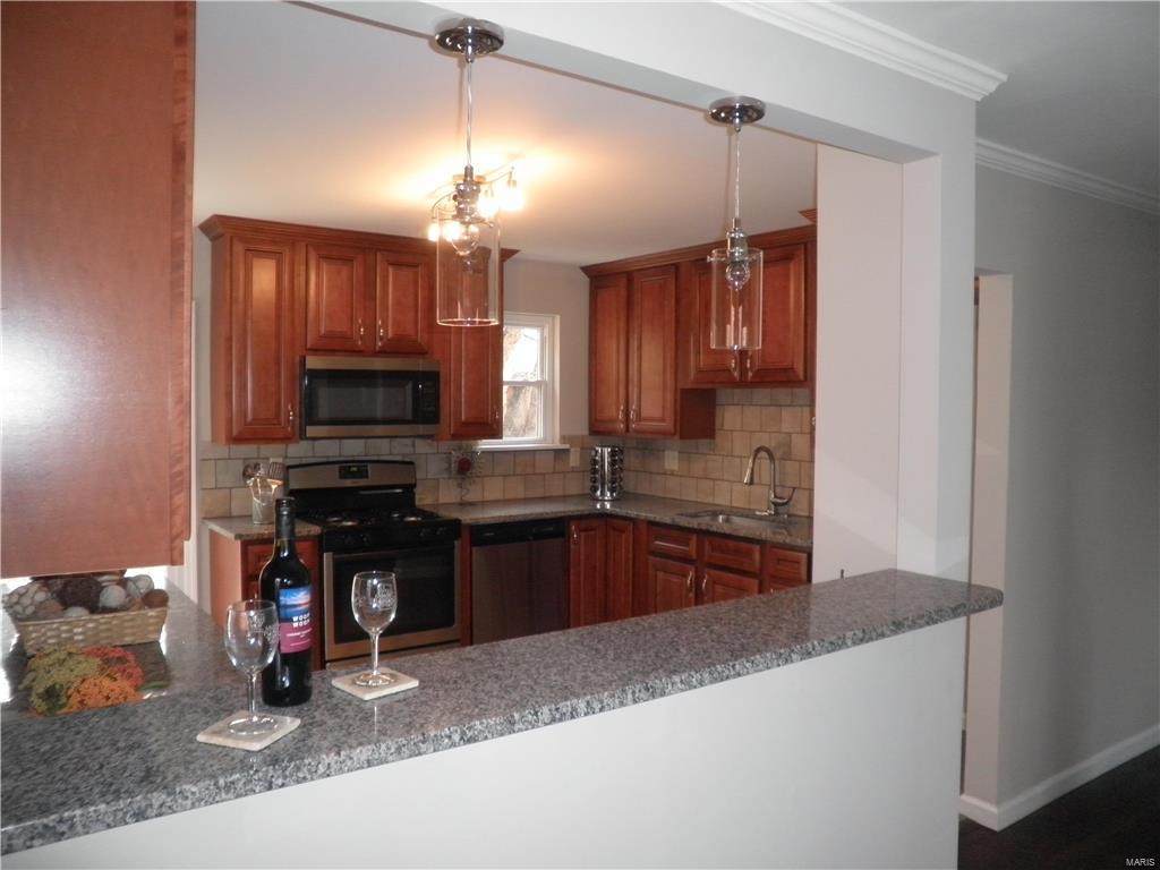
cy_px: 435
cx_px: 580
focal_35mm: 26
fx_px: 871
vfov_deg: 53.1
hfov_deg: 67.3
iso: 160
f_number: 2.6
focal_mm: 4.65
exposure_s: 1/30
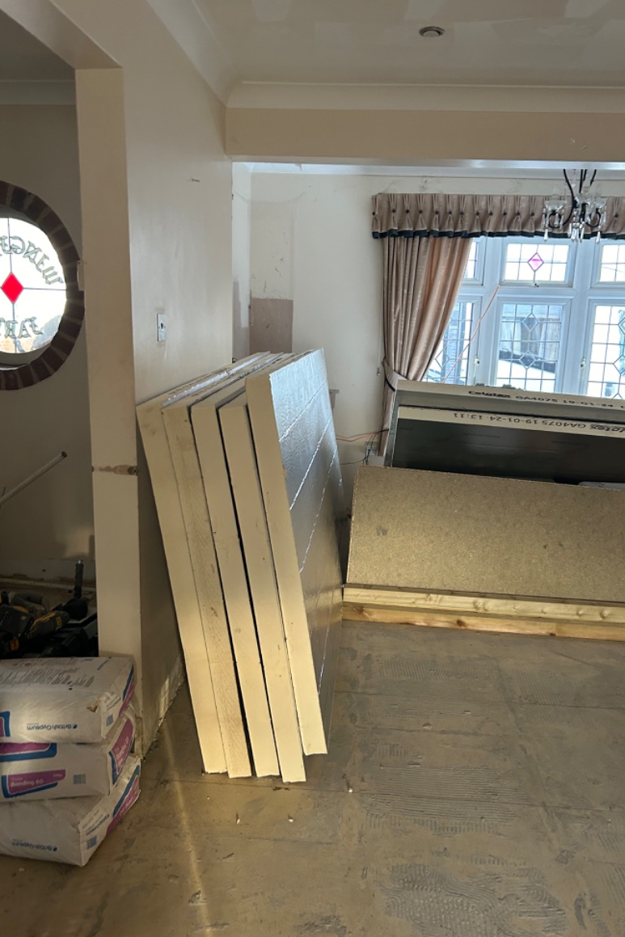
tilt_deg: -17.4
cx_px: 327
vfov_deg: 65.5
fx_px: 729
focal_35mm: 28
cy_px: 481
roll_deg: -1.9
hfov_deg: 46.4
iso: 200
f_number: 1.5
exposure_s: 1/60
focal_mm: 5.7
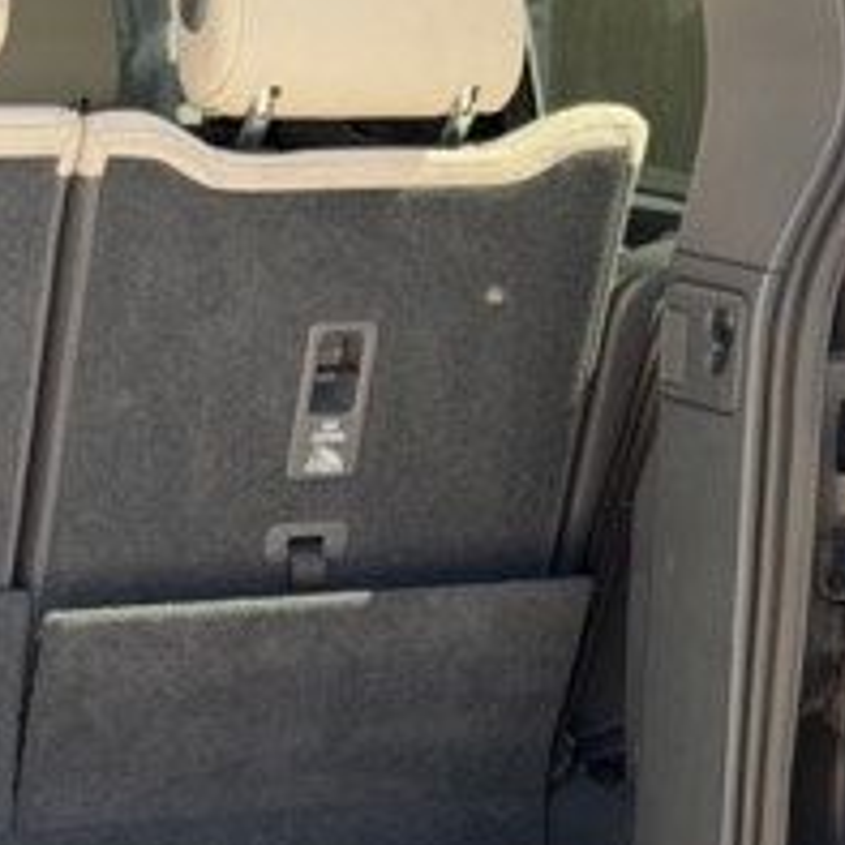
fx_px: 3811
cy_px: 841
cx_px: 159
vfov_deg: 12.5
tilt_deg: -13.4
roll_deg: -0.7
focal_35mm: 138
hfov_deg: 12.6
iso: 160
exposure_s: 1/228
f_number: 1.78
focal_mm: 6.76
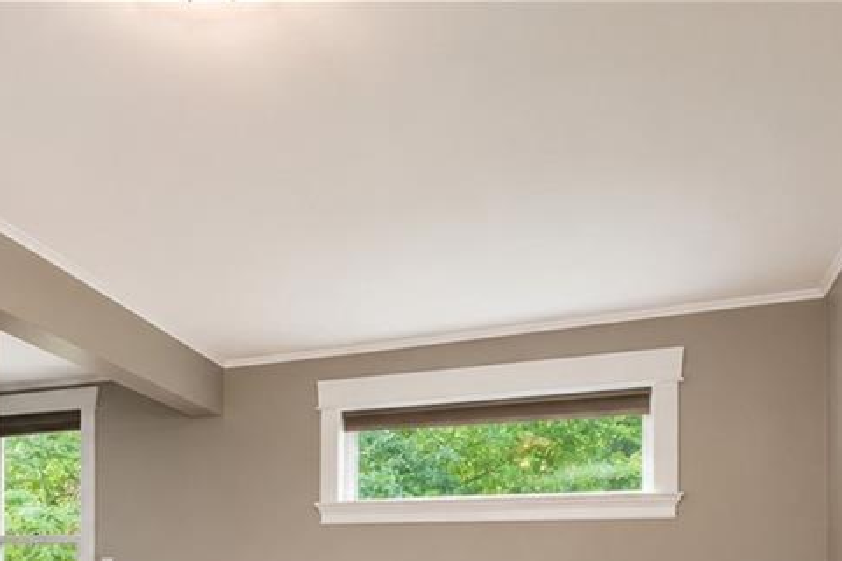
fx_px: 748
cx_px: 291
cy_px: 596
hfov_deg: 57.6
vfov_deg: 35.9
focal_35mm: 32
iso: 1600
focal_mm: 10
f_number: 8
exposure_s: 1/80
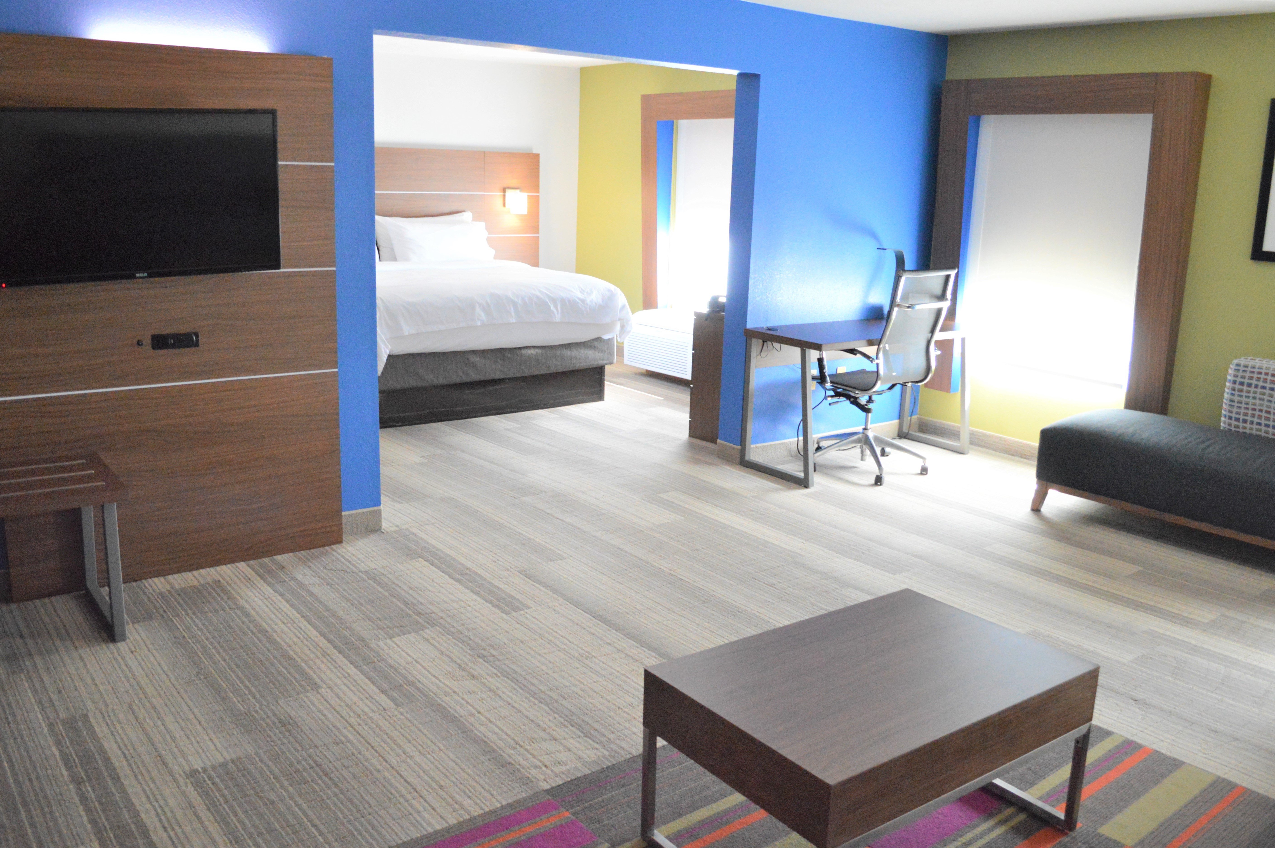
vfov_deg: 47.8
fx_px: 955
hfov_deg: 67.4
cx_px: 638
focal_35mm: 27
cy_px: 424
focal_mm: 18
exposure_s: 1/200
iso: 3200
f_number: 3.5
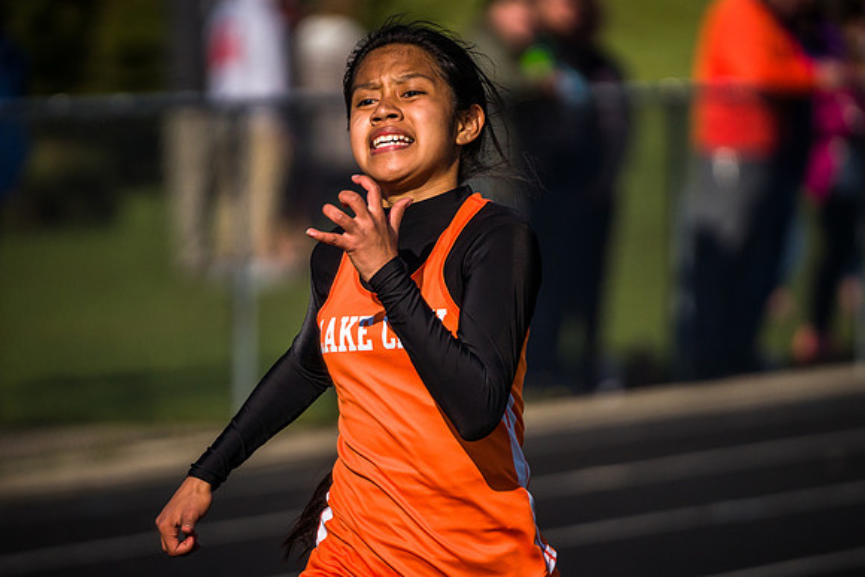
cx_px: 426
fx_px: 12687
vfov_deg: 2.6
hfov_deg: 3.9
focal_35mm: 528
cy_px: 298
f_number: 5.6
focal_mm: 400
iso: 1000
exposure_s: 1/6400
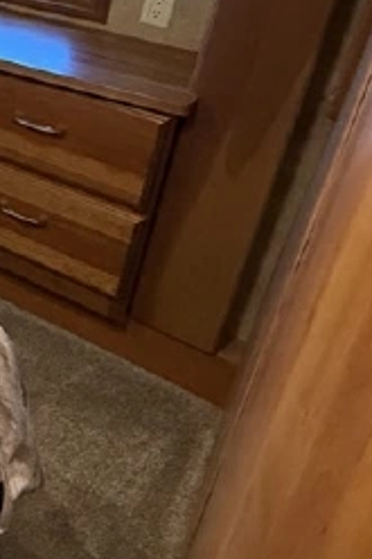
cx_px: -307
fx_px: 729
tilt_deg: -21.3
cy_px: 32
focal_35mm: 47
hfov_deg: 20.1
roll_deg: -1.3
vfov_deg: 38.4
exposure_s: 1/59
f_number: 2.2
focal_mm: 2.22
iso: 640
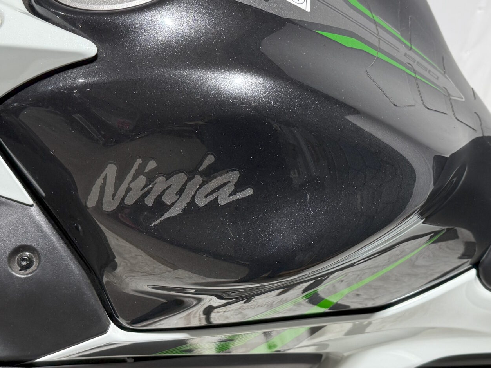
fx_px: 695
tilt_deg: -34.2
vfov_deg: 29.6
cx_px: 264
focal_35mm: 49
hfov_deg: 38.9
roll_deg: -1.6
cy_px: 163
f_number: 1.78
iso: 125
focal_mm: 6.76
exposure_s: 1/100
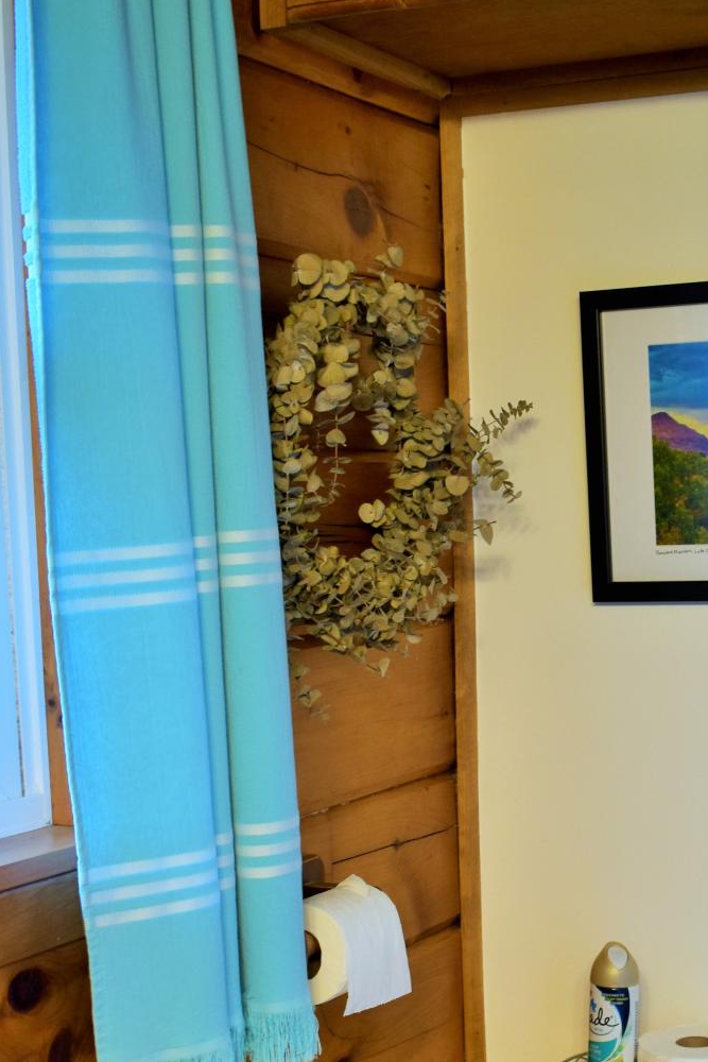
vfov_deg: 33.1
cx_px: 594
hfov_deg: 22.2
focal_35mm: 60
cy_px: 712
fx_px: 1769
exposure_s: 1/40
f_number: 3.5
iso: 400
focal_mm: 20
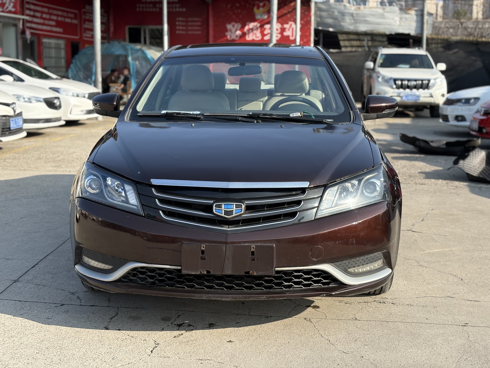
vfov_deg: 28.0
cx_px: 245
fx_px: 736
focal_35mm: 52
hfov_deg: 36.8
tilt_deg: -8.5
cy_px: 184
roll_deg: -0.7
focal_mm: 5.96
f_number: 1.6
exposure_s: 1/1553
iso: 50
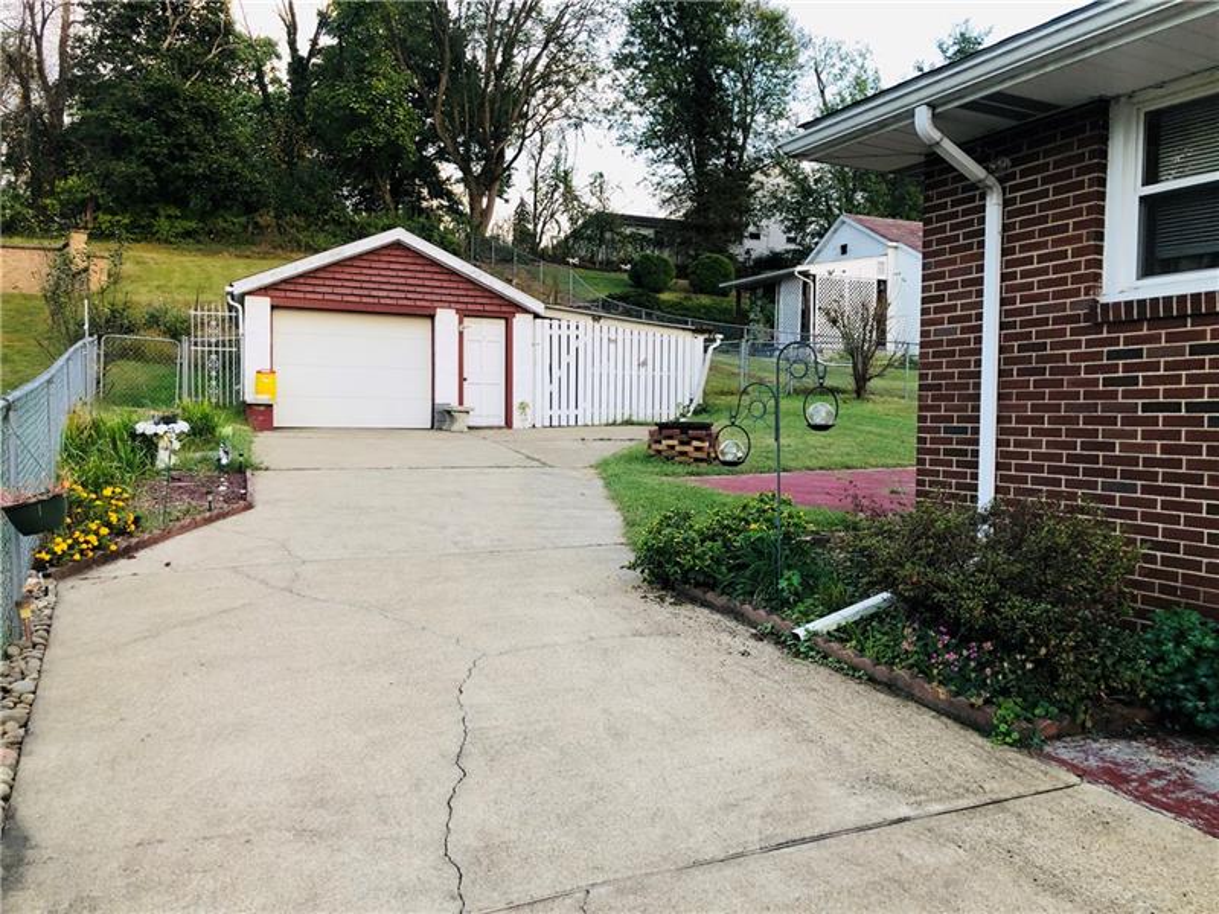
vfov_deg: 49.7
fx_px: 986
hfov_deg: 63.4
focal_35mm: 28
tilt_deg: -2.7
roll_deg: -0.2
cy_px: 457
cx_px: 610
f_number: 1.8
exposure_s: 1/40
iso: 25
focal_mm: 4
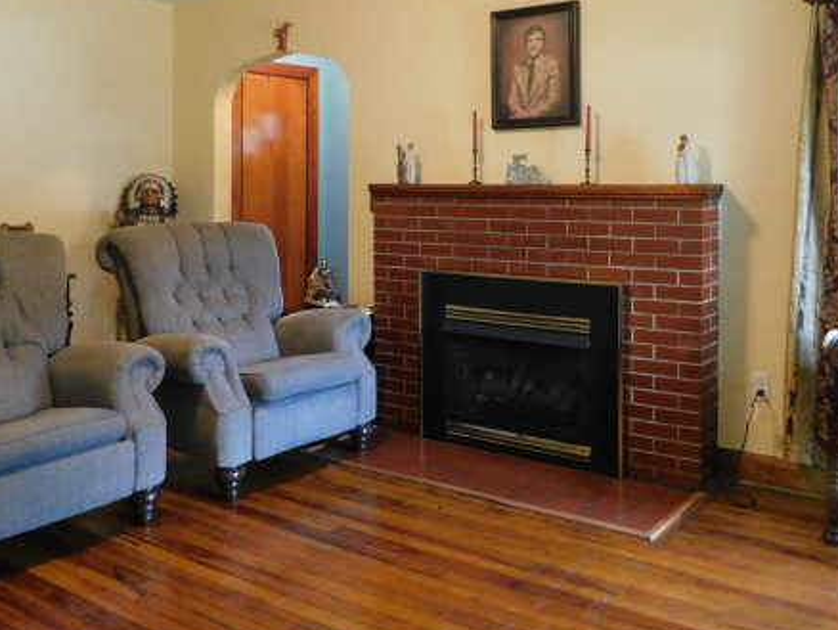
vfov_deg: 40.0
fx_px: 848
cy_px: 184
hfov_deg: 52.2
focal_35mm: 35
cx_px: 510
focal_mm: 4
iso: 400
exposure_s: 1/13
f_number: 3
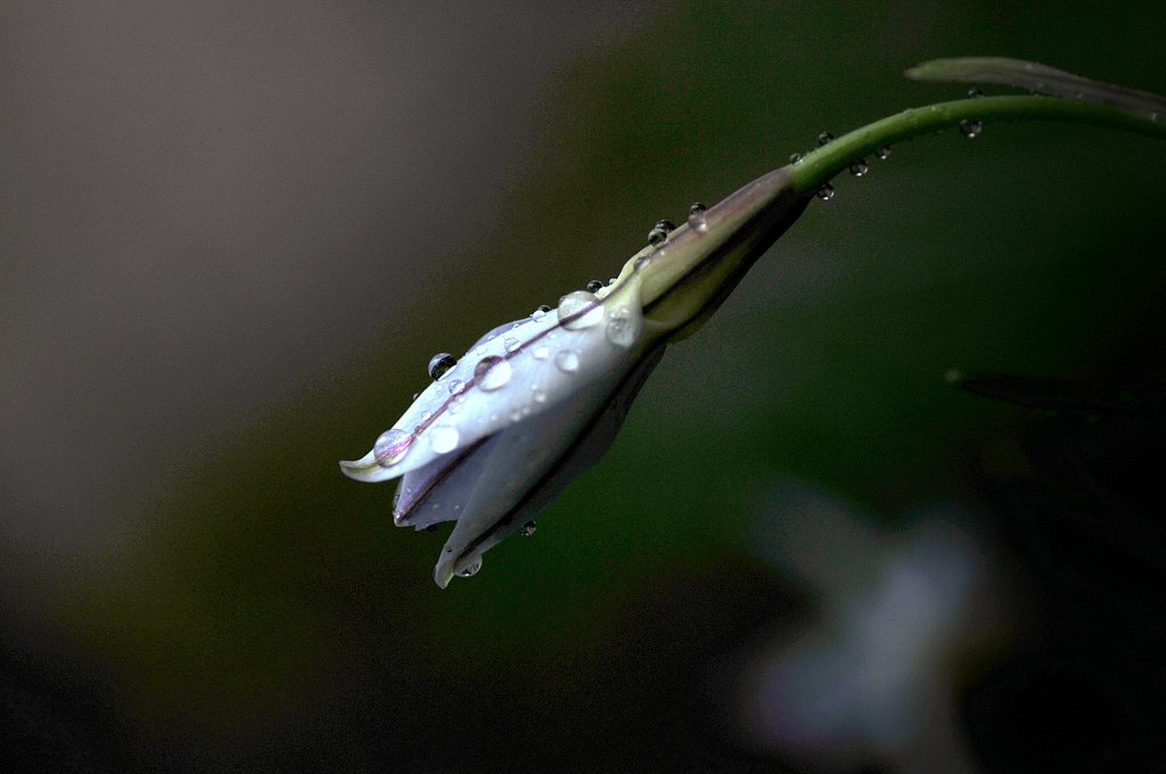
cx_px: 583
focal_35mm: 135
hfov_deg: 15.2
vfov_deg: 10.1
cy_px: 387
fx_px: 4367
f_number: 5.6
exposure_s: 1/400
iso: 200
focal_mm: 90
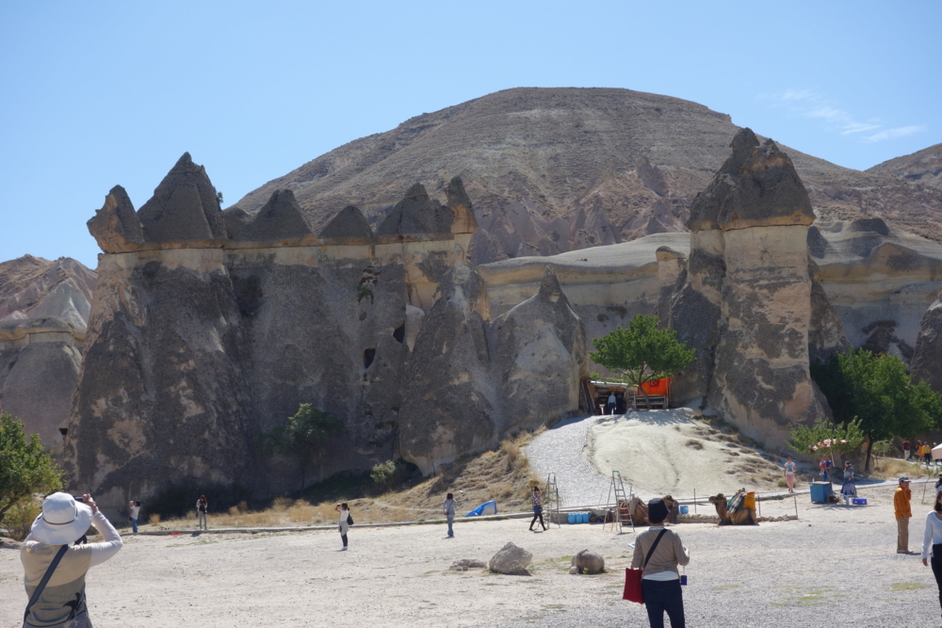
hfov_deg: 37.5
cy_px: 314
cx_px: 471
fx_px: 1387
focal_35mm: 53
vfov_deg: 25.5
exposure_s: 1/500
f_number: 5.6
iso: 125
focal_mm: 19.53
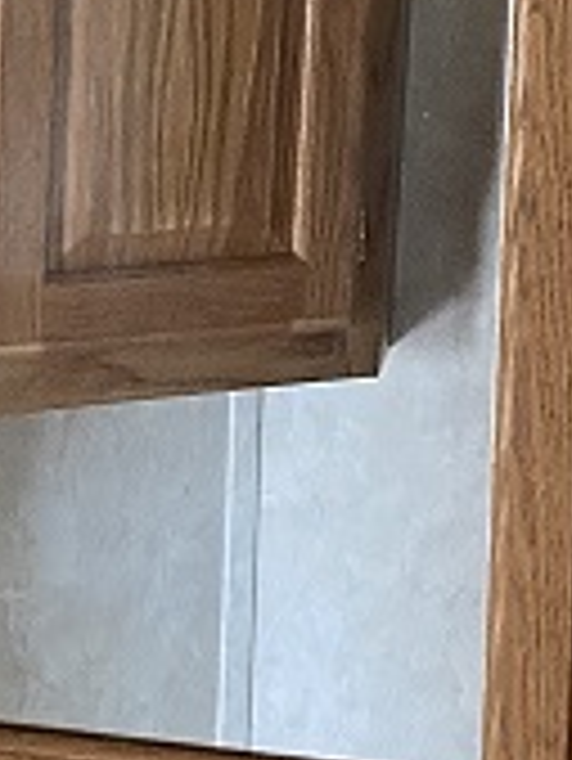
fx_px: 3675
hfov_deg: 8.7
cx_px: -275
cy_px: 112
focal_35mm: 167
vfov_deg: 11.8
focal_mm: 3.99
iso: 500
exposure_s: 1/30
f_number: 1.8
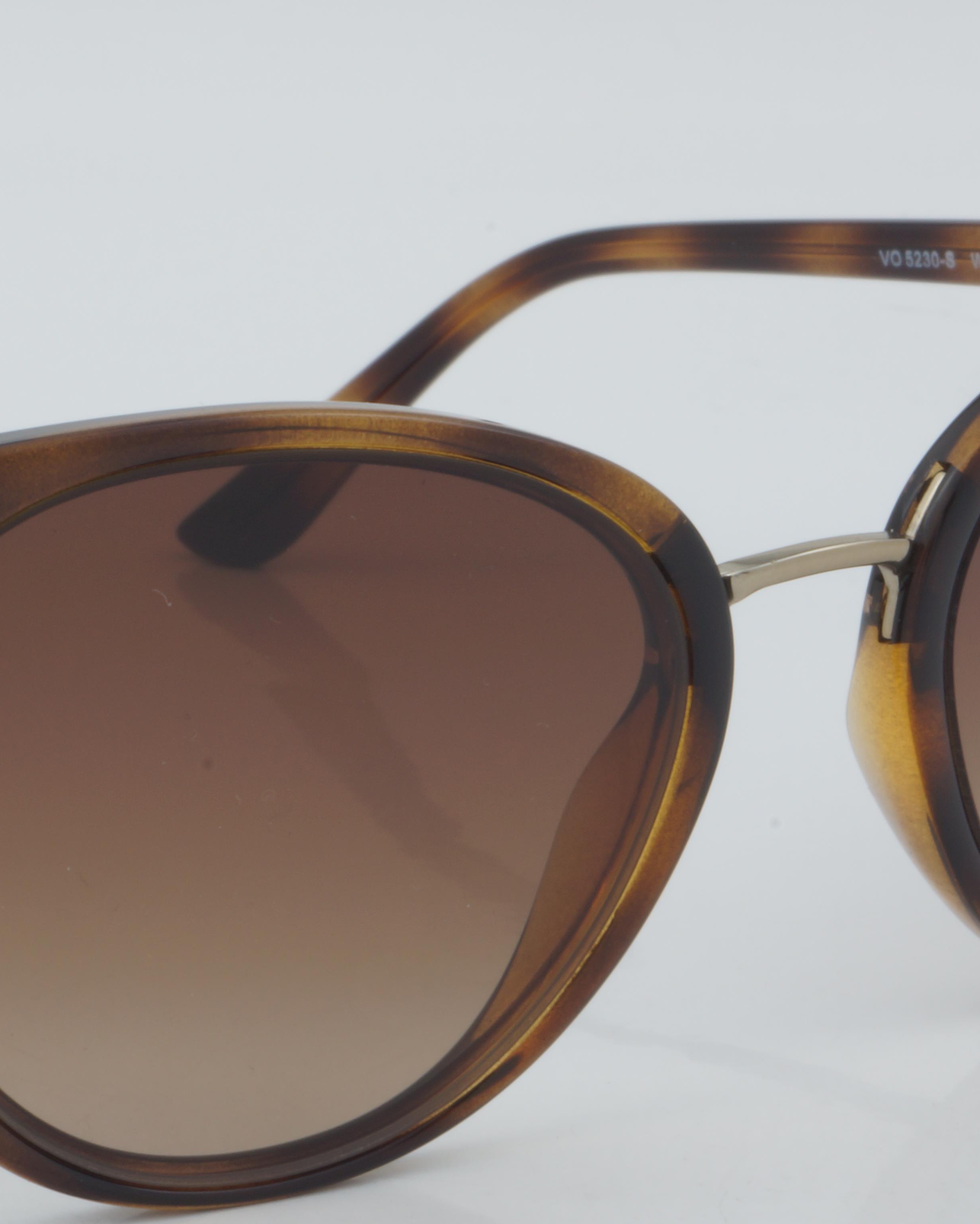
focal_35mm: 138
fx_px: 5003
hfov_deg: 11.2
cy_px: 700
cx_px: 283
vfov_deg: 14.0
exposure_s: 1/3
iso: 100
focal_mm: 50
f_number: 32
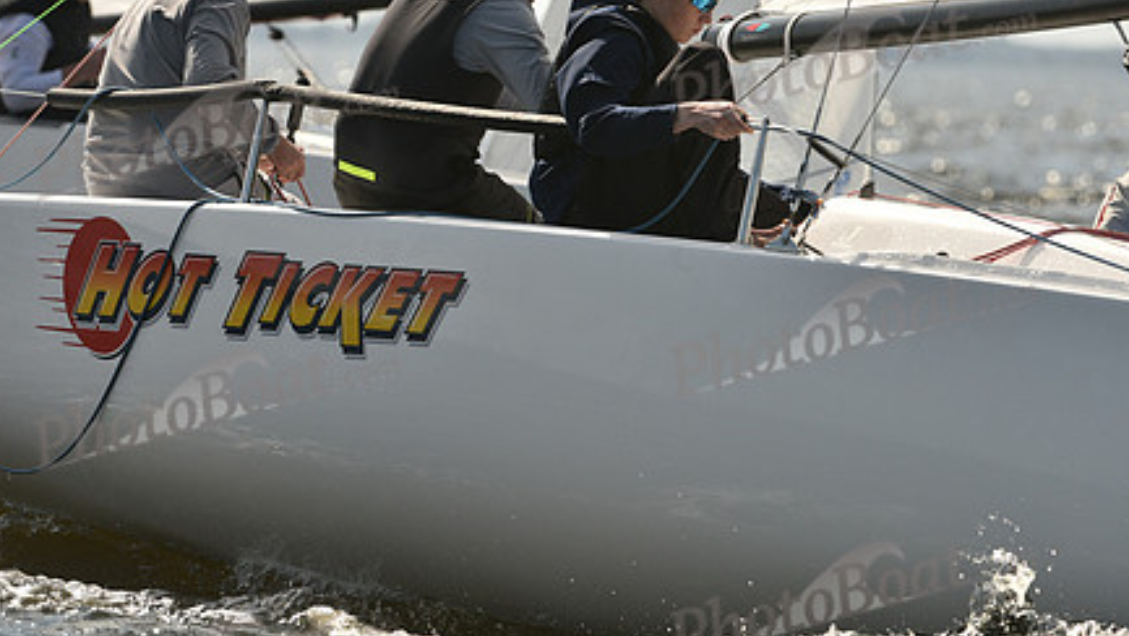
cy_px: 231
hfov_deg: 5.7
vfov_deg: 3.2
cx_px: 537
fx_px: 11351
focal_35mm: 379
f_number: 5.6
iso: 250
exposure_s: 1/2000
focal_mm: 270
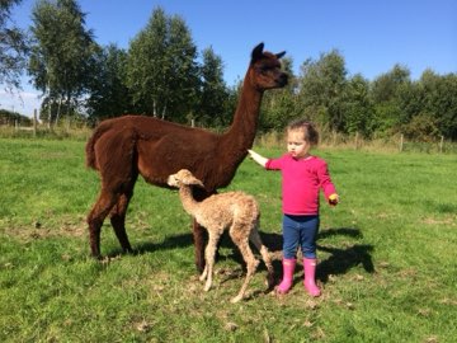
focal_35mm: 30
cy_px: 172
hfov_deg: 60.0
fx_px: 396
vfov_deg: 46.8
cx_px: 228
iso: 32
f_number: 2.2
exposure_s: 1/1520
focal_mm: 4.12
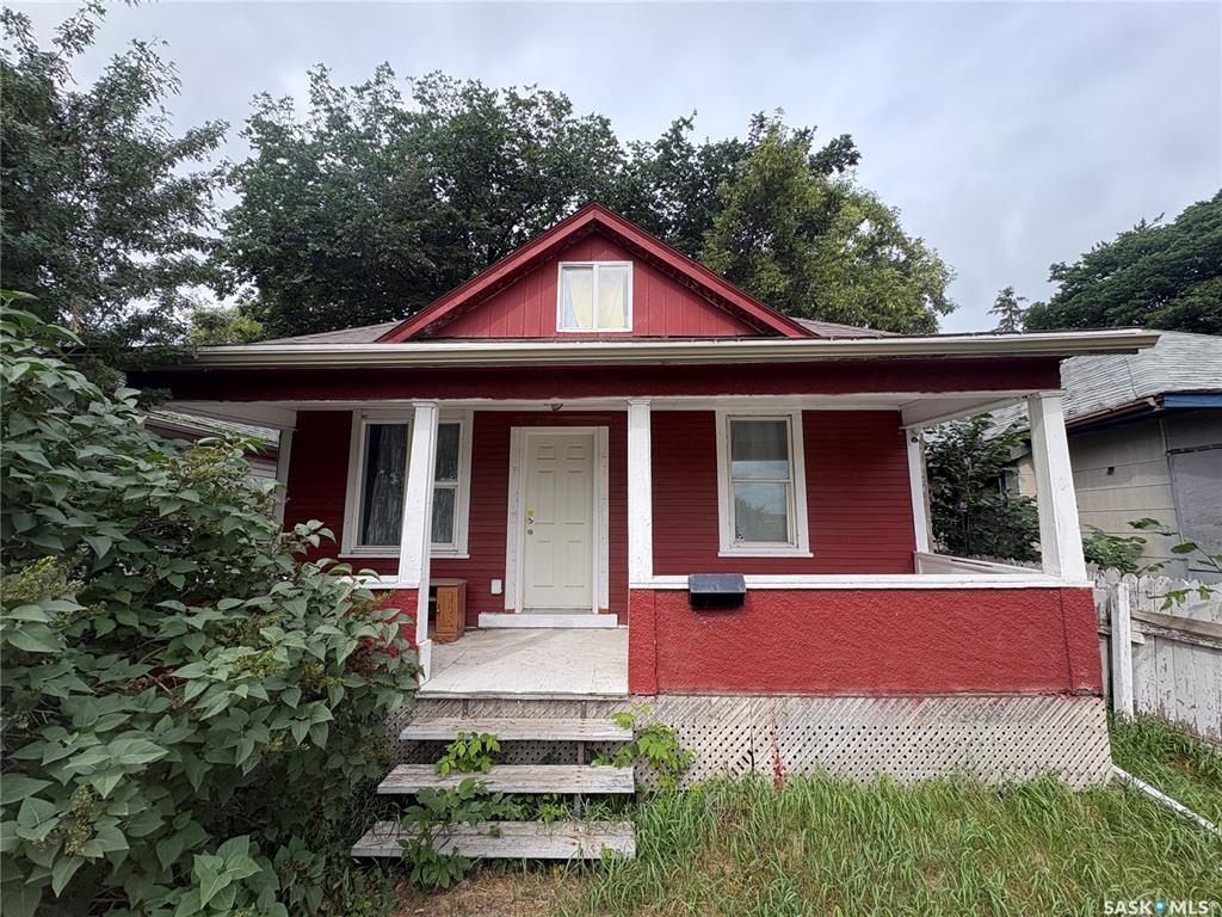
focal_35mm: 14
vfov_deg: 85.7
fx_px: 494
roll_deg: +1.1
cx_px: 611
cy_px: 458
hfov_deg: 102.1
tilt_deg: +8.2
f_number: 2.2
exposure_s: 1/485
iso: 40
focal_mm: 2.22
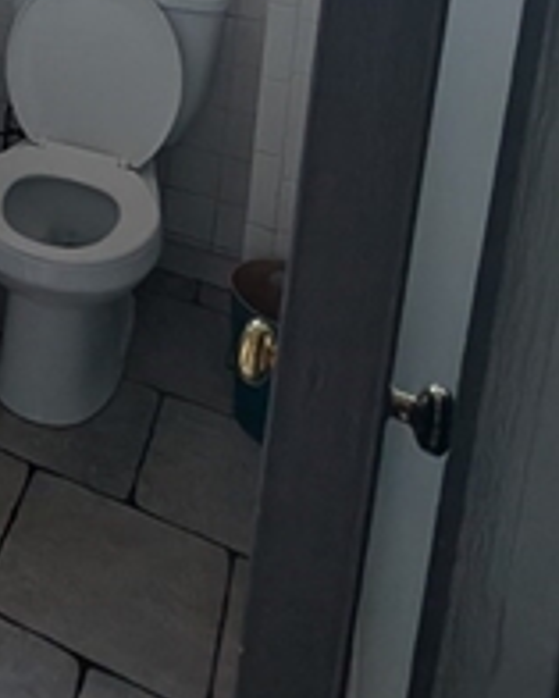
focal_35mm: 46
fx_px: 951
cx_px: -285
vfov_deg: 31.7
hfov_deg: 24.9
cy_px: -192
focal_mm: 2.02
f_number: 1.7
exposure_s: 1/54.1
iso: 131
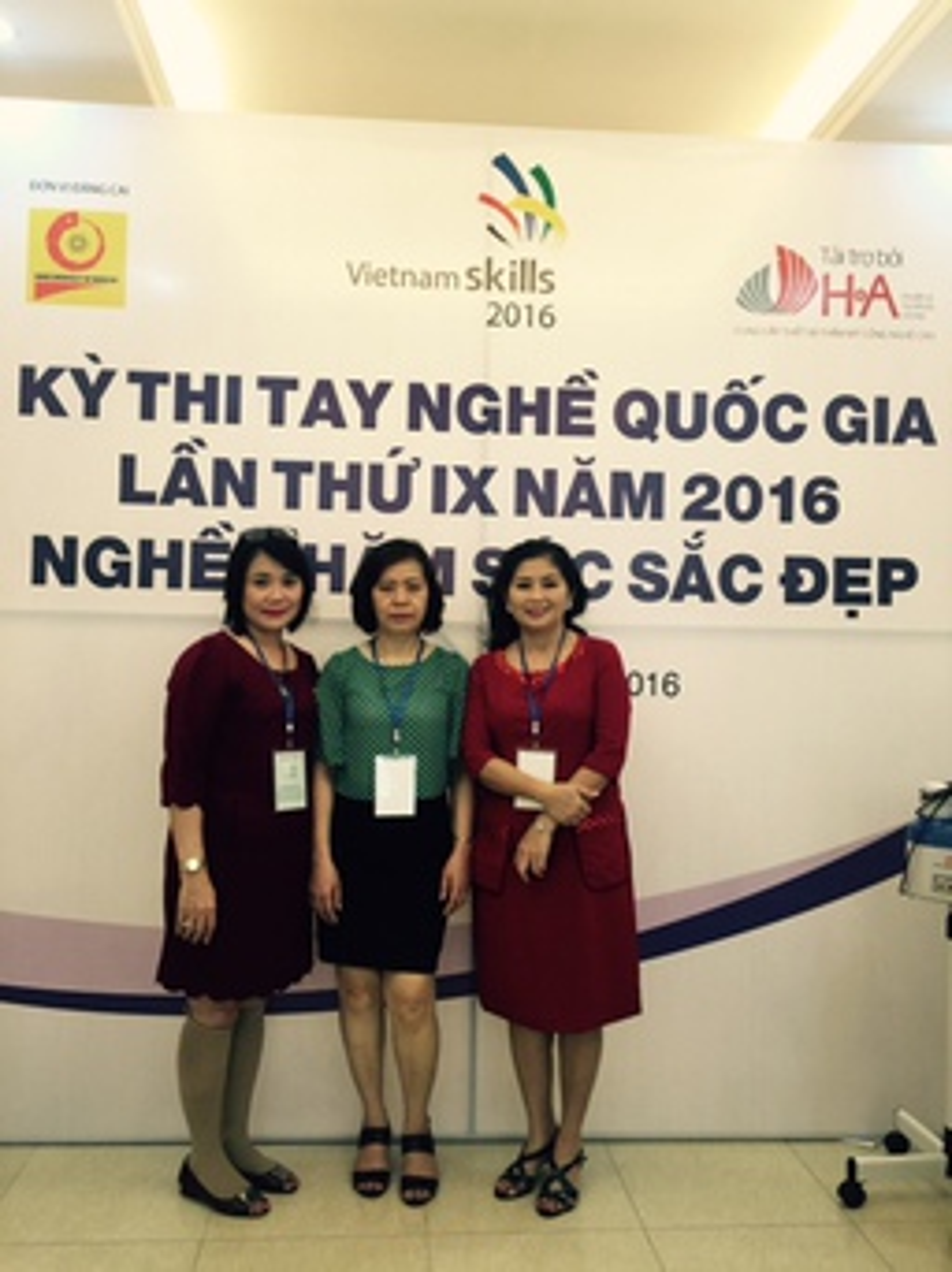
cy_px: 636
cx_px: 476
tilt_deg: +0.6
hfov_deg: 48.2
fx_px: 1065
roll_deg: -1.9
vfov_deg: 61.7
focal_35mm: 29
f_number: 2.2
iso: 50
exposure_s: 1/33
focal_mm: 4.15
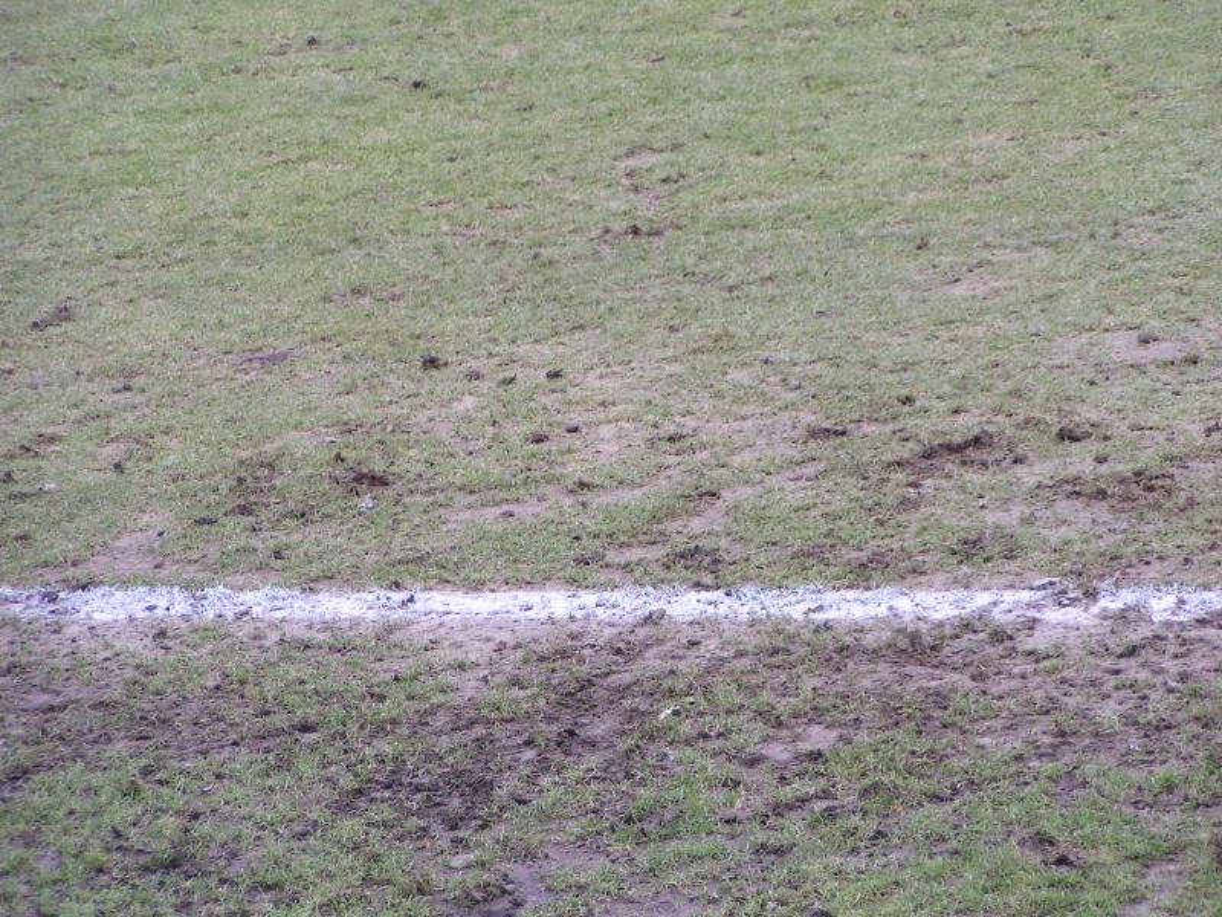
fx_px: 7272
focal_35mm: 206
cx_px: 611
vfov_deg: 7.2
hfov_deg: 9.6
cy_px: 458
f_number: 3.5
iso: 200
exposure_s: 1/200
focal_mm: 31.5
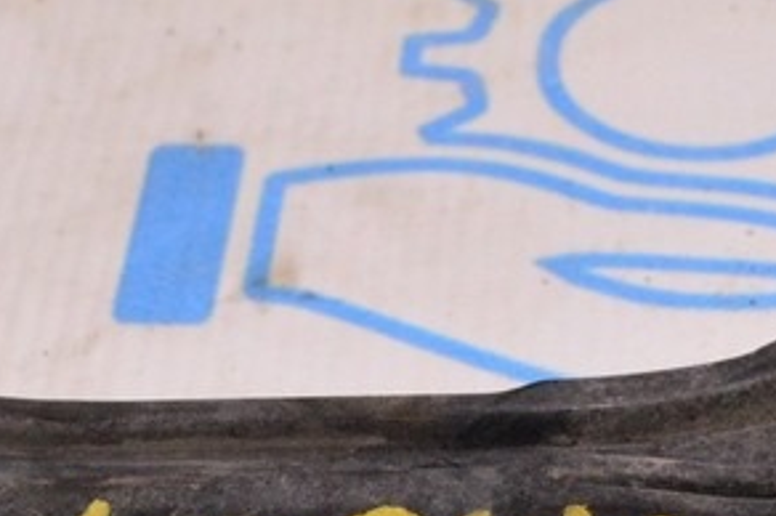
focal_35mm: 158
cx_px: 452
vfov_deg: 8.6
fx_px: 3402
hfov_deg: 13.0
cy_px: 648
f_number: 8
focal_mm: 30
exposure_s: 1/100
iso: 1600
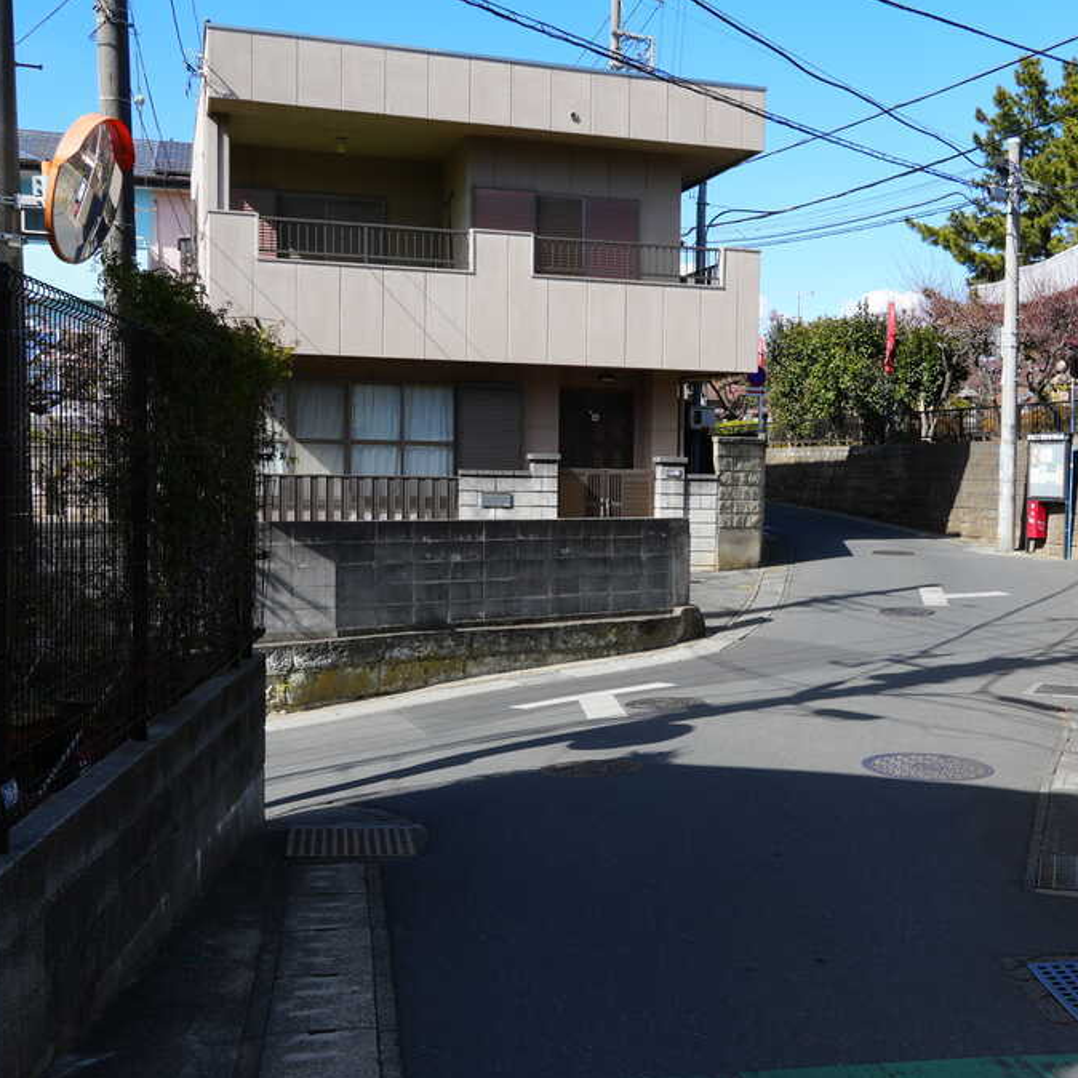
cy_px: 542
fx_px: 1432
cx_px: 694
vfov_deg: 41.3
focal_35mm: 41
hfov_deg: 40.9
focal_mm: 21
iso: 100
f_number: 9
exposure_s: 1/125
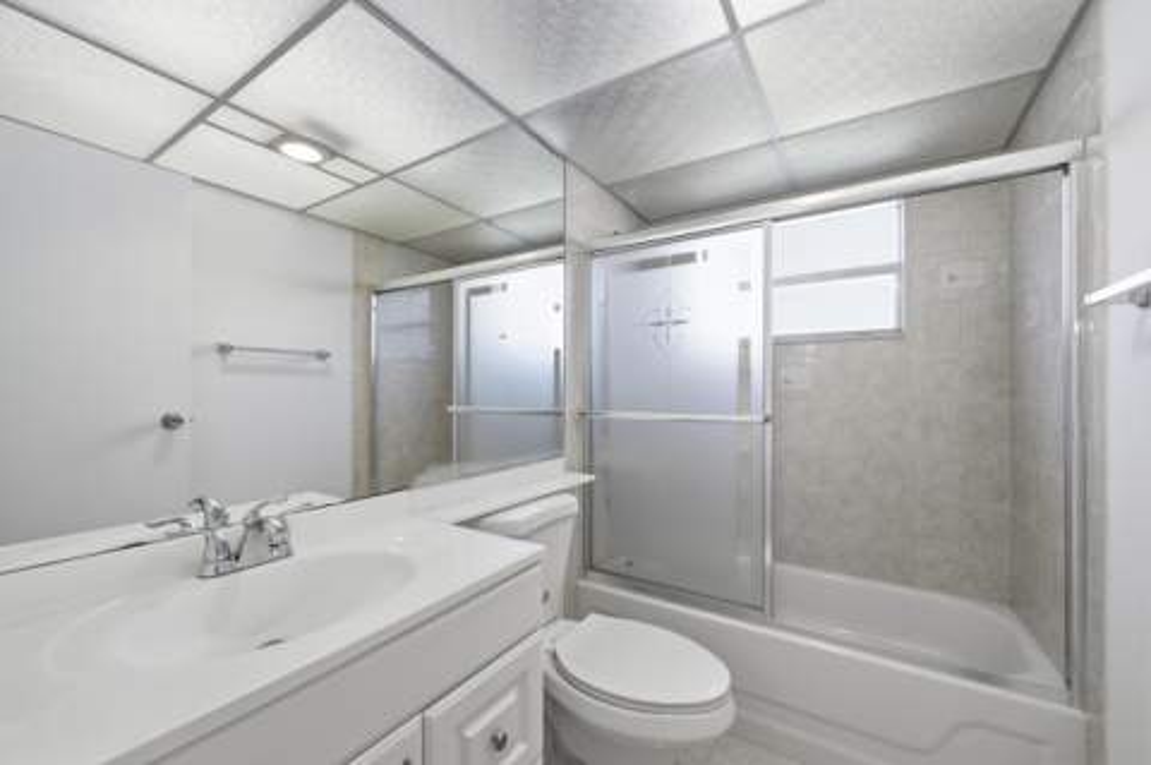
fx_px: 447
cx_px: 576
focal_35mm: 14
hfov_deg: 104.3
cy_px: 382
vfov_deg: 81.1
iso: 2500
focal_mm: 14
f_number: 8
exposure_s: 1/5000
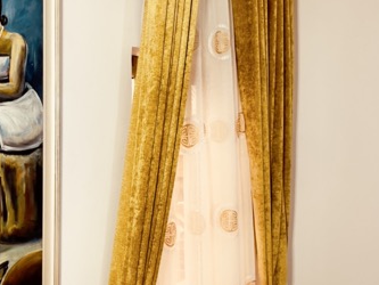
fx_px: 526
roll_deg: +1.0
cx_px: 104
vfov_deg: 30.3
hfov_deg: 38.8
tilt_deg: -0.9
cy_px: 127
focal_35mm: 48
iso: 100
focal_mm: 5.1
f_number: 1.6
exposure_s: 1/50
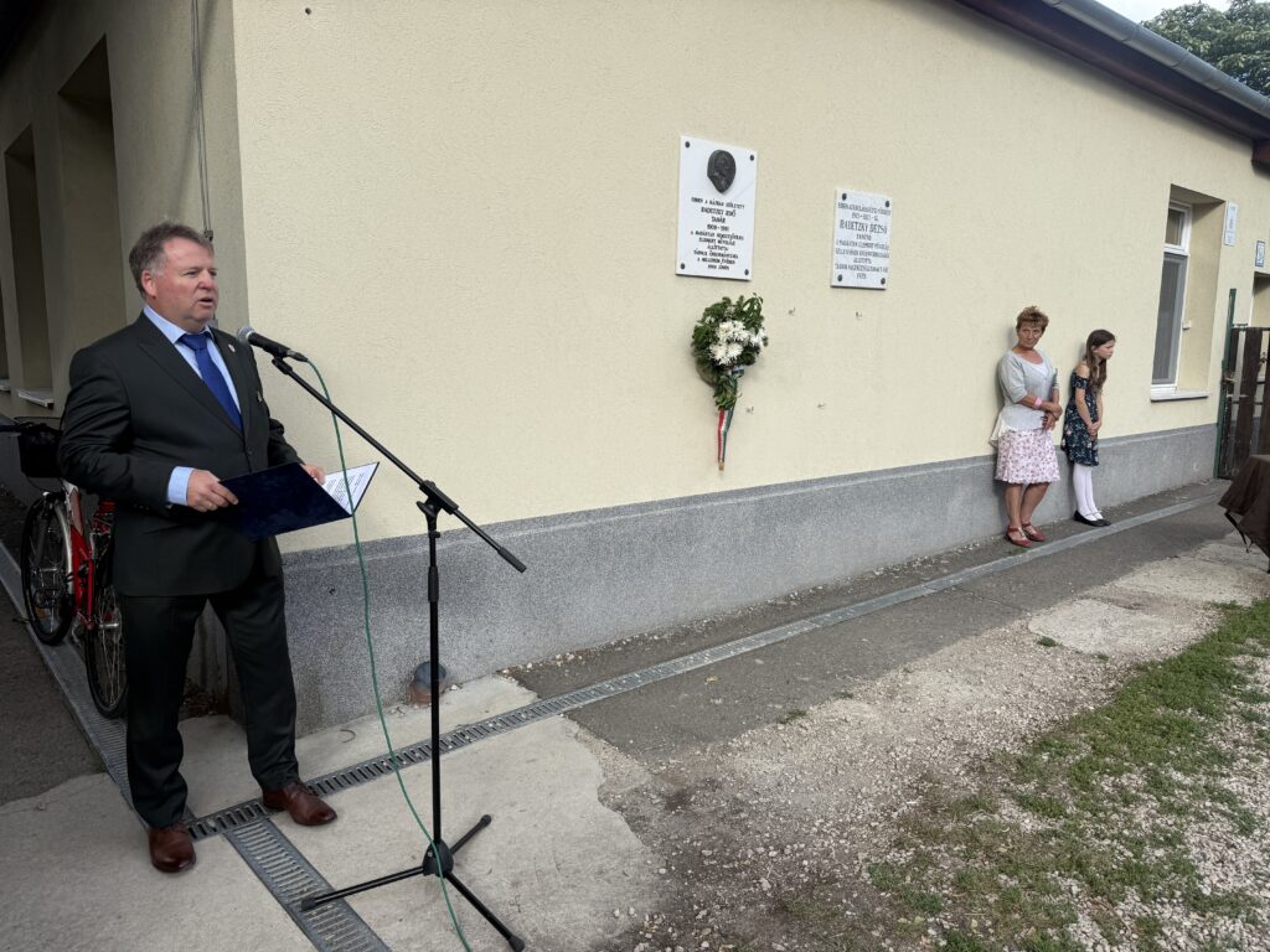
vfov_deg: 56.8
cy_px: 476
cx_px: 635
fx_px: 881
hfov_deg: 71.6
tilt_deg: -8.1
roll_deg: -0.9
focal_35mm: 24
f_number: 1.78
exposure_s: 1/1653
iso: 80
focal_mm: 6.76
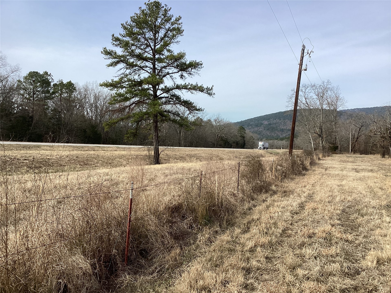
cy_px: 146
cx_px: 196
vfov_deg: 45.4
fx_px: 350
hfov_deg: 58.4
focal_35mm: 31
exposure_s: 1/1217
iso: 25
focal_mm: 3.3
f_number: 2.4
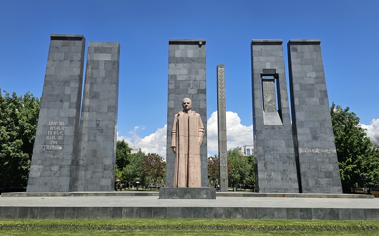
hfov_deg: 66.5
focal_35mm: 28
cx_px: 186
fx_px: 289
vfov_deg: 44.5
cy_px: 122
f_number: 1.7
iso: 10
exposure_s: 1/1070
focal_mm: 6.3
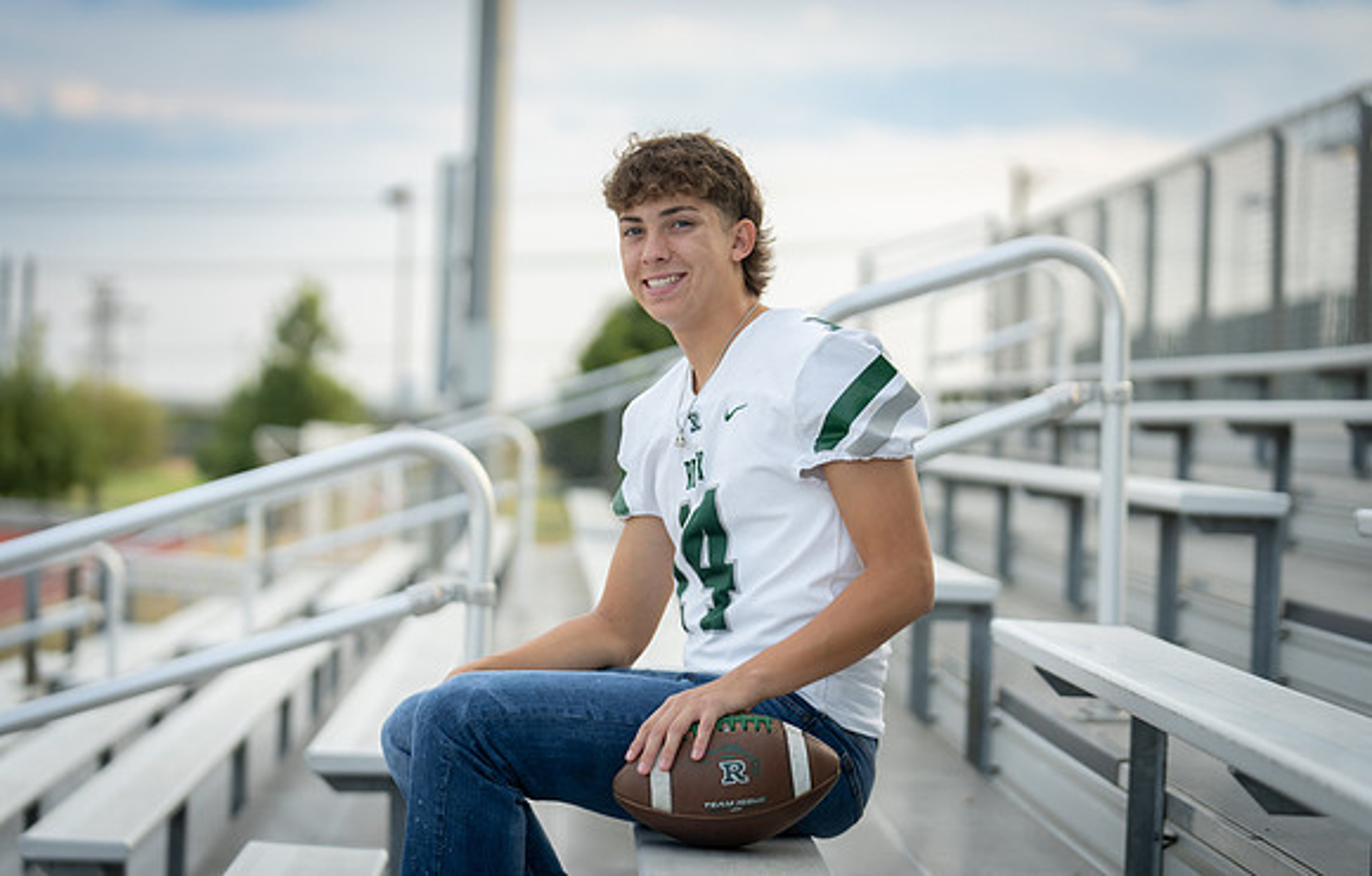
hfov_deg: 20.7
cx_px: 692
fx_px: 3755
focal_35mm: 100
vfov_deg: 13.3
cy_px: 414
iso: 125
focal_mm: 95
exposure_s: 1/400
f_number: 2.8
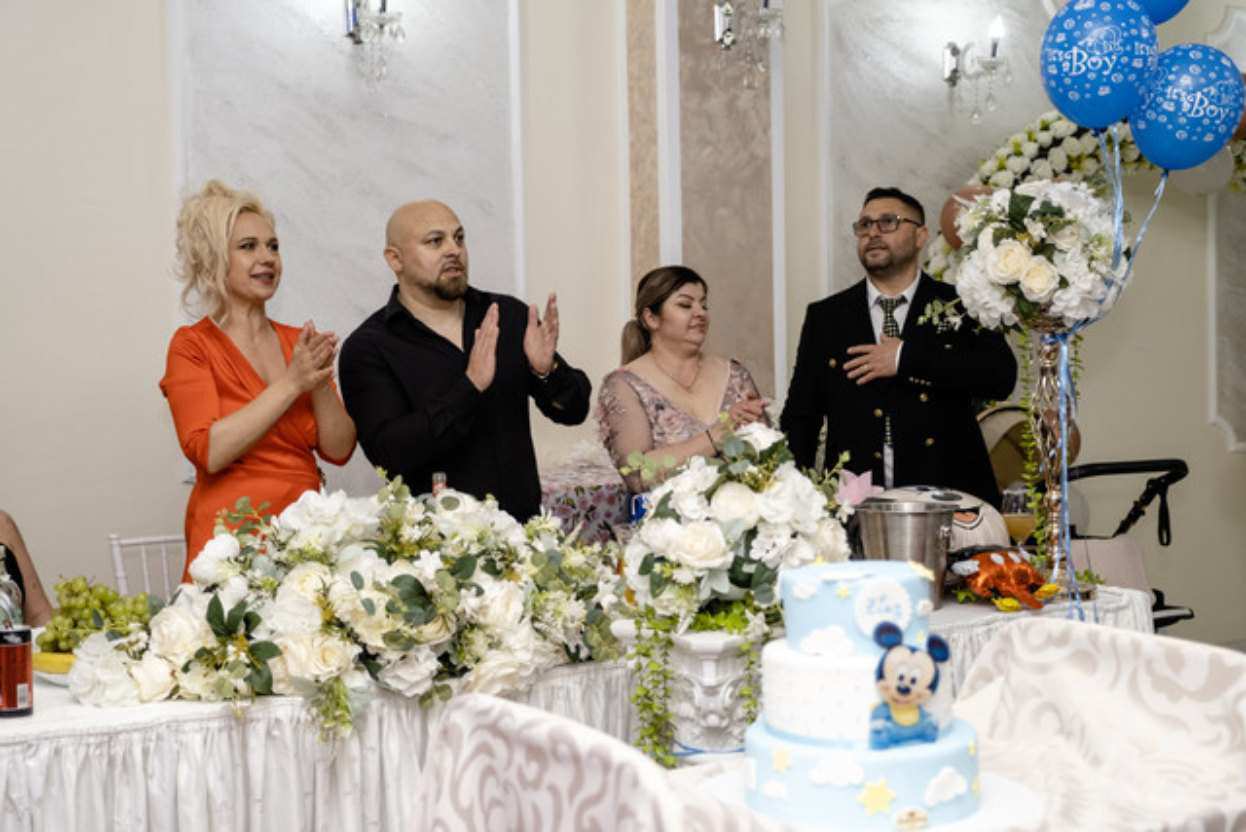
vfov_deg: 28.7
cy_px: 416
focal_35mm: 47
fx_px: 1627
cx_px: 623
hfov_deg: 41.9
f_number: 2.8
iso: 1000
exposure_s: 1/160
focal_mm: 31.1
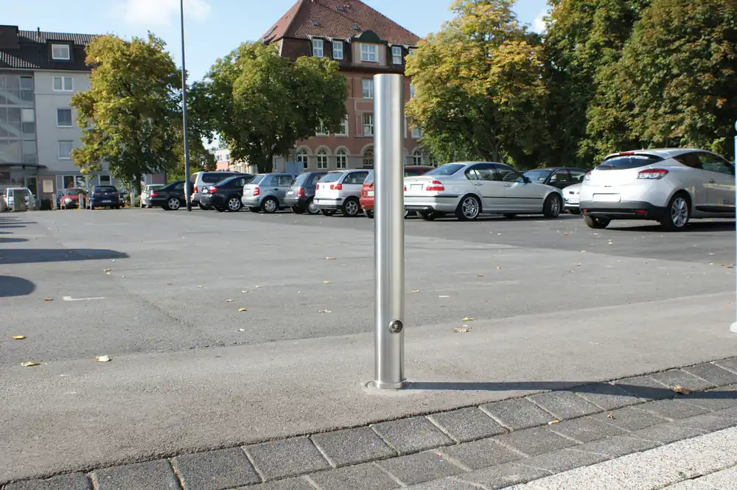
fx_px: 675
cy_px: 245
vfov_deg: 39.9
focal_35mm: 33
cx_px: 368
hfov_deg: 57.3
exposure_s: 1/100
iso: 100
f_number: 10
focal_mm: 22
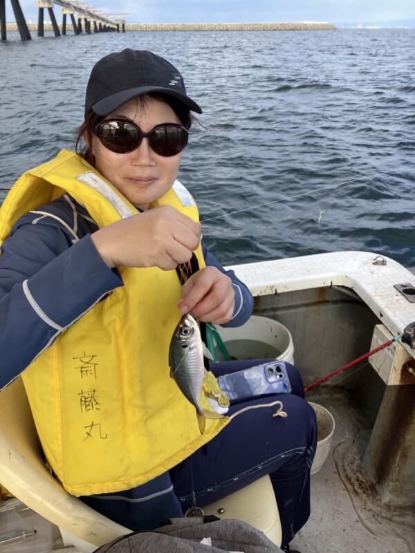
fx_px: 448
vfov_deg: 63.4
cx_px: 208
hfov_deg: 49.7
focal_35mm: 28
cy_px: 276
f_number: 1.8
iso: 32
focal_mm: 3.99
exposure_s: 1/442
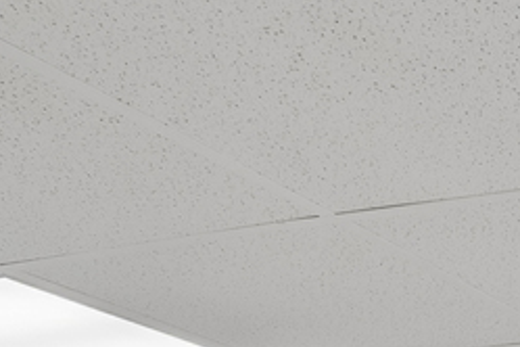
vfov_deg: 12.6
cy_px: 753
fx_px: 1314
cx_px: 871
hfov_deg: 18.6
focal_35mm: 91
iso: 640
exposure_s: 1/80
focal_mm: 14
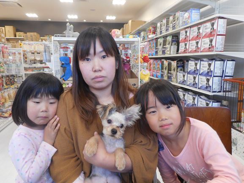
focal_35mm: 26
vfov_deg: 53.1
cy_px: 88
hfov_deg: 67.3
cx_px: 120
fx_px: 183
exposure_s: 1/30
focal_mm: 4.5
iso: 200
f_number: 3.7
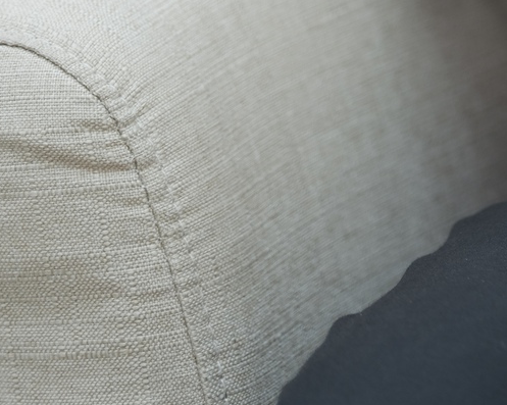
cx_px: 977
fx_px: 6838
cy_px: -747
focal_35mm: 456
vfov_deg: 3.3
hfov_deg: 4.2
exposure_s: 1/200
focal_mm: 110
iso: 500
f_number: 2
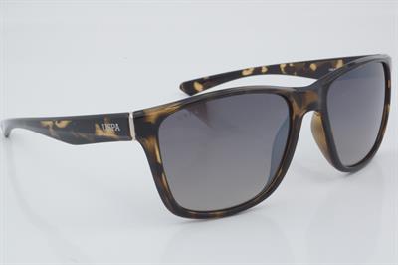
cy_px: 132
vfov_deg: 18.2
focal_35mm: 75
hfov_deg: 27.0
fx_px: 828
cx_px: 199
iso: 100
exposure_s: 1/3
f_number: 32
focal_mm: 50
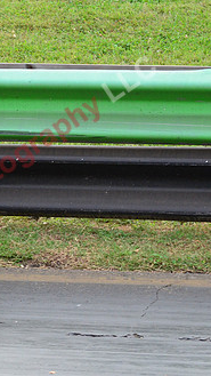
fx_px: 1511
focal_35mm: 152
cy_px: 202
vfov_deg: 14.2
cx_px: -40
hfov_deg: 7.9
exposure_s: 1/320
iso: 1000
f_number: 9
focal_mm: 55
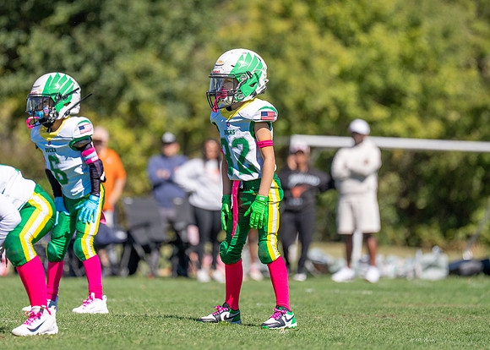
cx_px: 204
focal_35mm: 313
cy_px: 148
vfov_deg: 4.6
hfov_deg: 6.4
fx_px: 4356
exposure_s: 1/4000
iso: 160
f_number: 2.8
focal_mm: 200
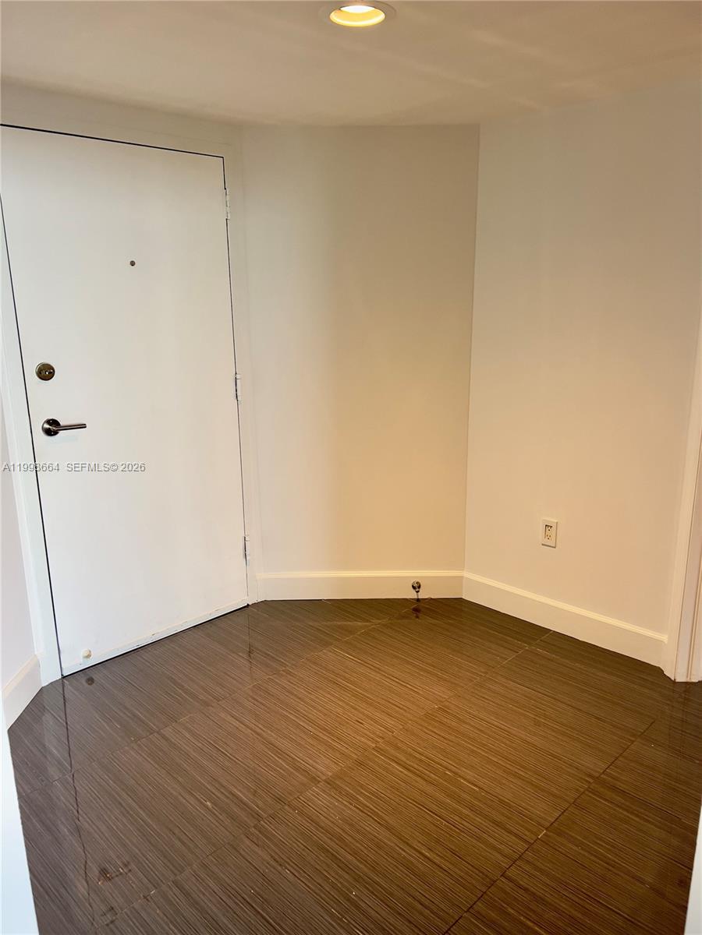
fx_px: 703
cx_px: 351
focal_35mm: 26
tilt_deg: -11.9
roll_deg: +0.9
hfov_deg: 53.1
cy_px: 468
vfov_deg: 67.3
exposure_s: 1/60
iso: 64
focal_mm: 5.7
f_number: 1.5
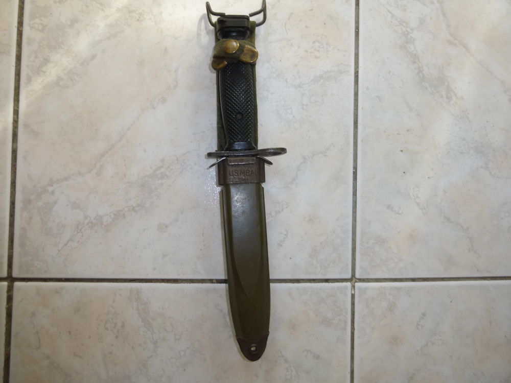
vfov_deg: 56.8
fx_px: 354
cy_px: 192
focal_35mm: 24
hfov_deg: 71.6
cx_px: 256
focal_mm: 4.3
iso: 100
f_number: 3.3
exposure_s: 1/40
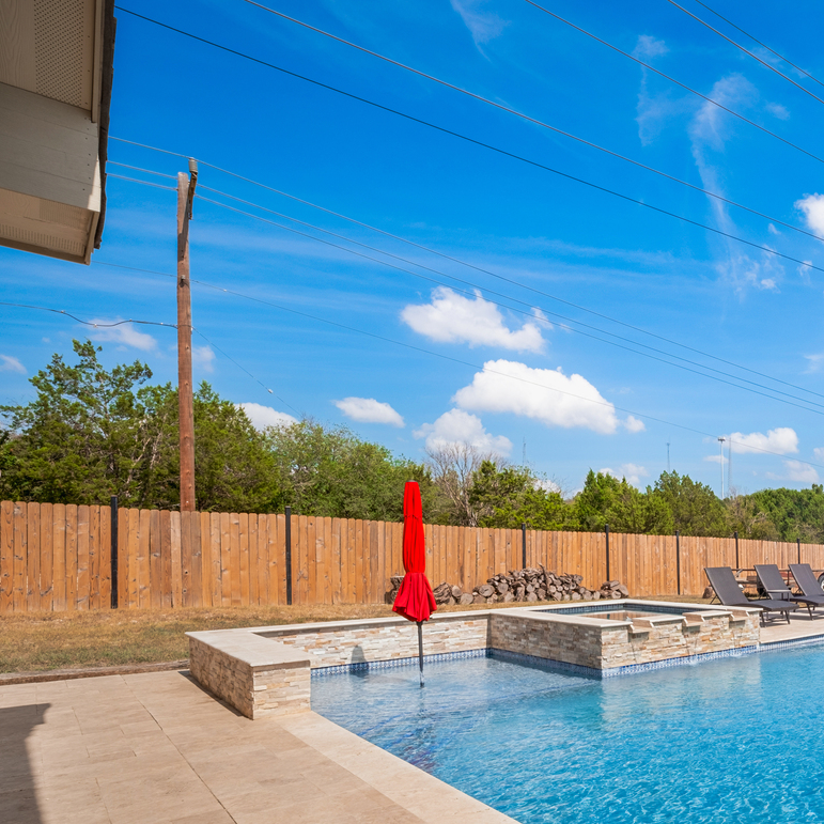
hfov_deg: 51.2
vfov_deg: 61.4
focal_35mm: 25
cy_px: 549
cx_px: 816
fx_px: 673
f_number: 7.1
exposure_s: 1/200
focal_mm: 9
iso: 125
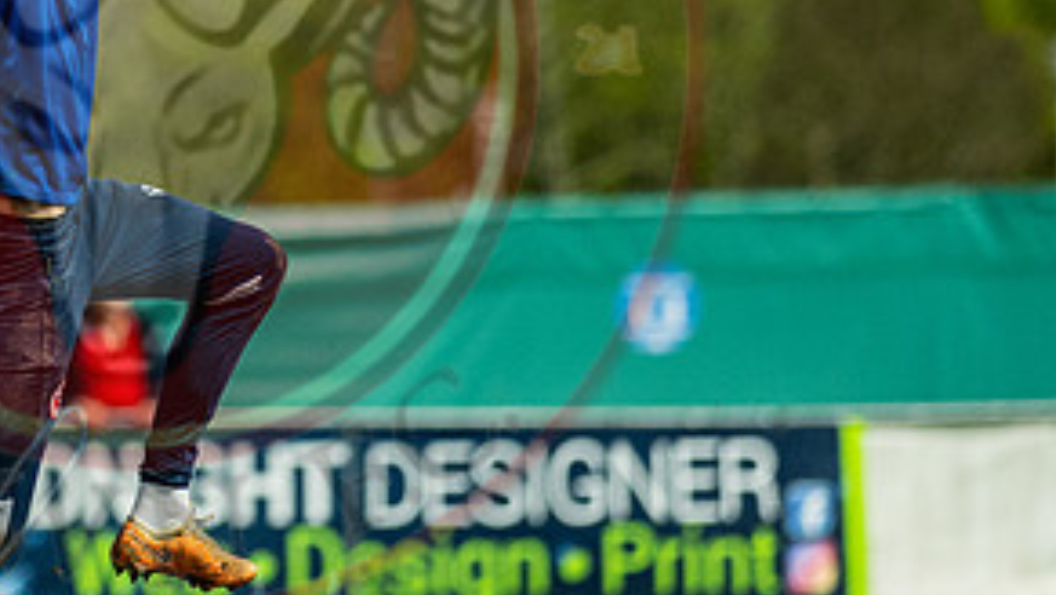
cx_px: -31
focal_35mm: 544
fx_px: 15239
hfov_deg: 4.0
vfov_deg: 2.2
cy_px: 44
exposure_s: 1/32000
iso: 400
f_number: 1.8
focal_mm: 135
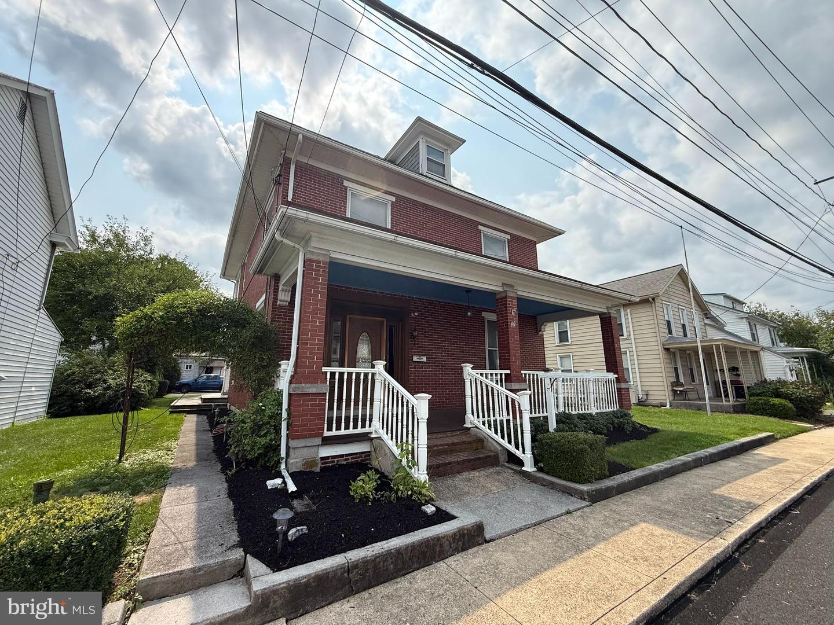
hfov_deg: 102.1
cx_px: 417
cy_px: 312
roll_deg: -0.1
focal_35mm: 14
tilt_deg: +12.9
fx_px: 337
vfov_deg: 85.7
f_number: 2.2
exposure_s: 1/1431
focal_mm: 2.22
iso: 64
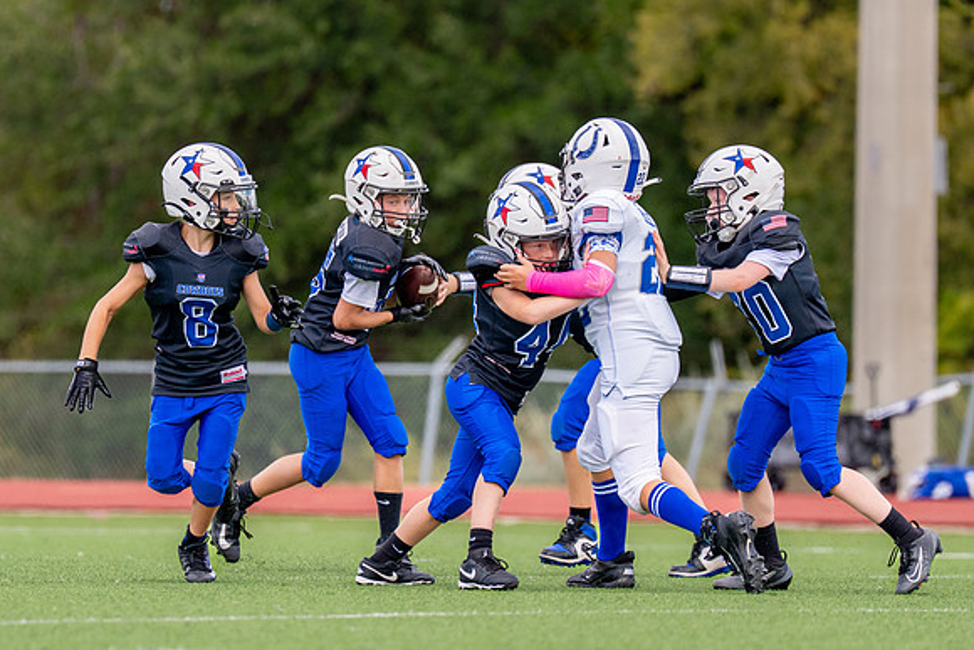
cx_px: 488
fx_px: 10950
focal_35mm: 405
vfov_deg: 3.4
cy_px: 310
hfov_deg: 5.1
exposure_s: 1/3200
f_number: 2.8
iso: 400
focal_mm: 200
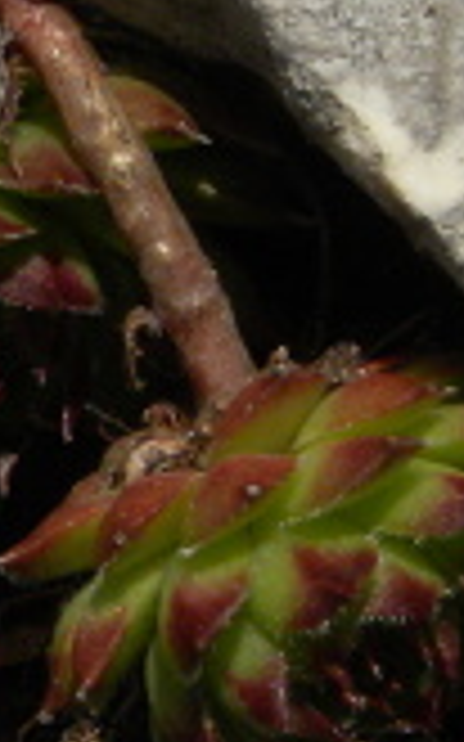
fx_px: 5407
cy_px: 328
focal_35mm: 267
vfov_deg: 7.9
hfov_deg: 4.7
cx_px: -883
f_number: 7.1
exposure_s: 1/640
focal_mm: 9.2
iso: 100
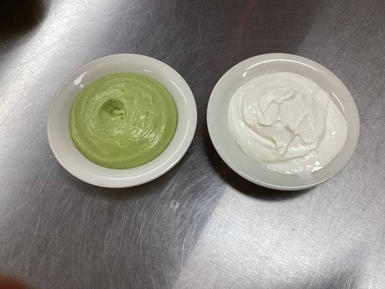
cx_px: 192
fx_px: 345
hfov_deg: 58.3
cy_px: 144
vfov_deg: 45.5
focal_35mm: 31
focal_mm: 3.3
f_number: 2.4
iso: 64
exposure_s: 1/120
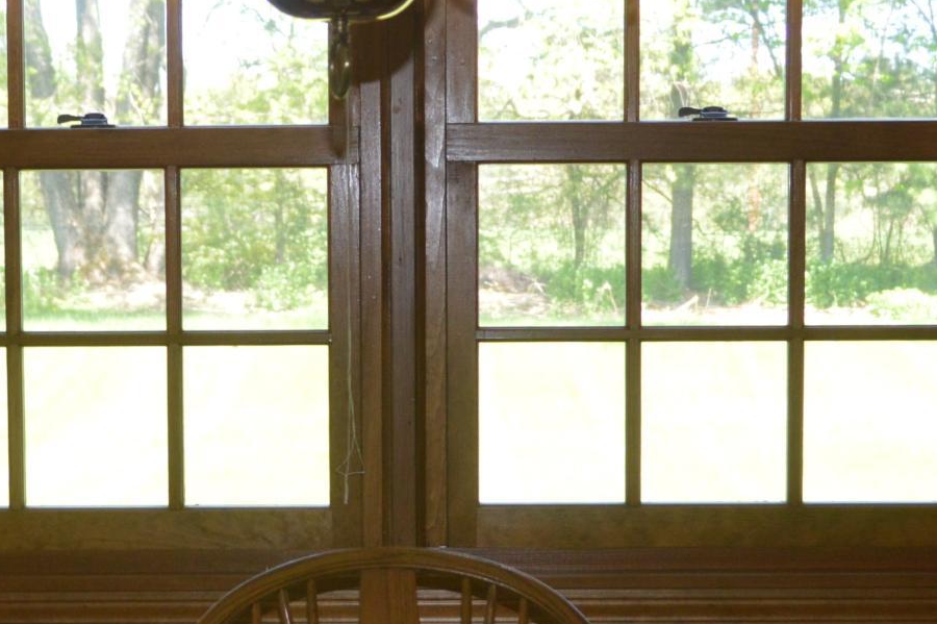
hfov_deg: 17.0
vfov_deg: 11.3
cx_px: 320
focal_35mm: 120
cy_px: 553
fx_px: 3121
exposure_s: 1/60
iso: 450
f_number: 4
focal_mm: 24
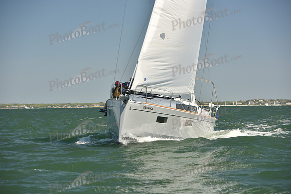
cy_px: 97
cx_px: 146
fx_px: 986
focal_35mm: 122
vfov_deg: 11.2
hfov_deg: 16.8
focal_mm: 122
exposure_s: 1/800
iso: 250
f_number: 5
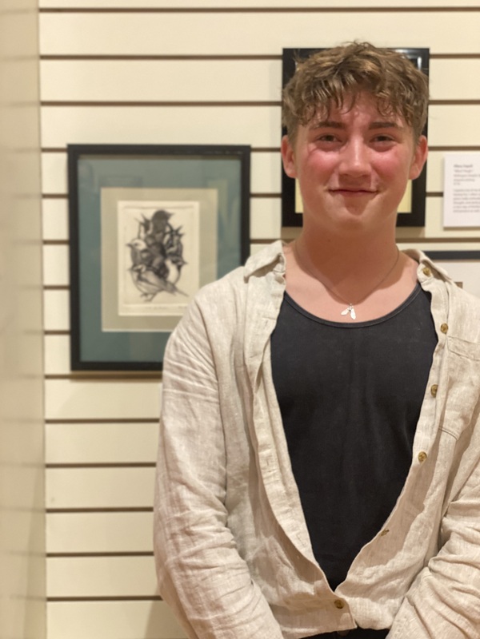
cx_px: 240
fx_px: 961
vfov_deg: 36.8
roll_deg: -0.1
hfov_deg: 28.0
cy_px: 320
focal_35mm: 52
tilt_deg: -2.6
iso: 250
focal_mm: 6
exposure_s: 1/40
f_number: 2
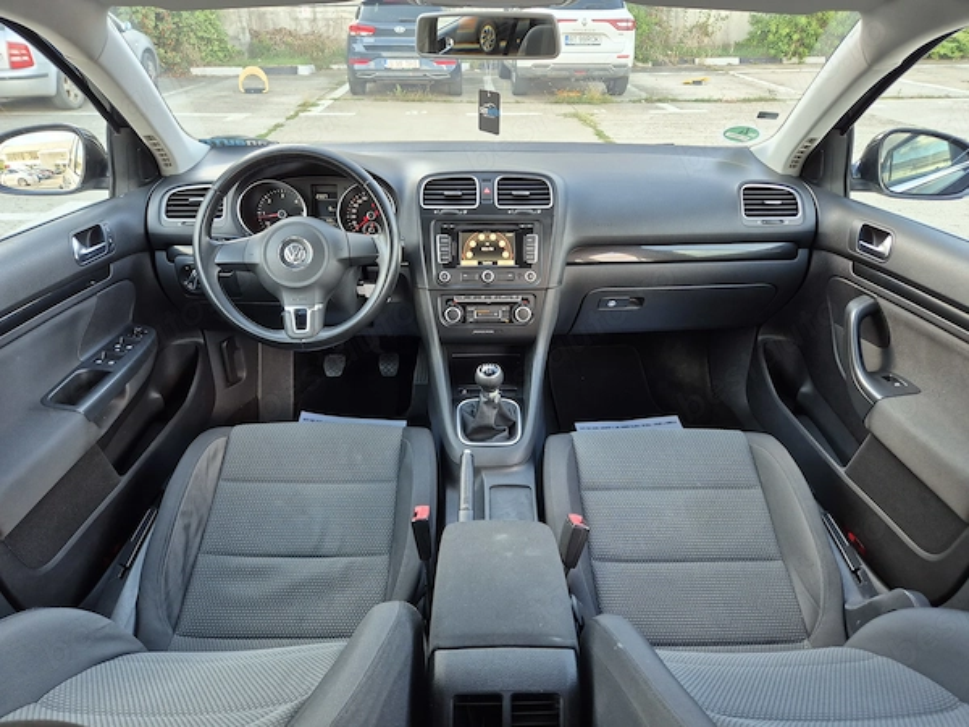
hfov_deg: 73.9
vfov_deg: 58.9
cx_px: 484
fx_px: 644
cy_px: 364
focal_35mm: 23
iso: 160
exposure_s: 1/180
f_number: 1.8
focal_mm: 5.4
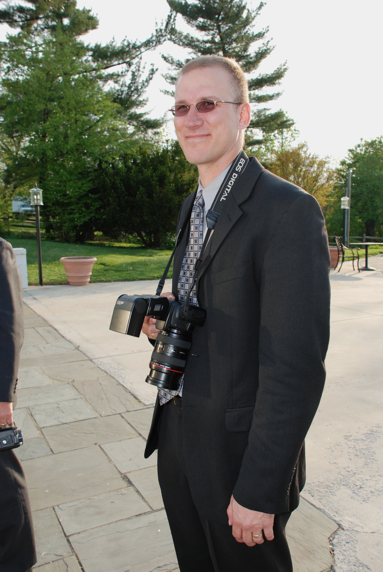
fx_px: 525
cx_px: 192
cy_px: 286
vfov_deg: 57.2
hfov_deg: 40.1
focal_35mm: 33
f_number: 5.6
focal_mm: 22
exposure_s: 1/125
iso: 160
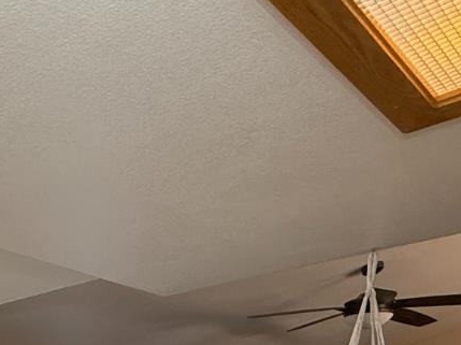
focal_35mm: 49
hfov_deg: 35.1
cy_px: 565
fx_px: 652
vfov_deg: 22.3
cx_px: -4
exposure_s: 1/120
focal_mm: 2.22
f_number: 2.2
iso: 200
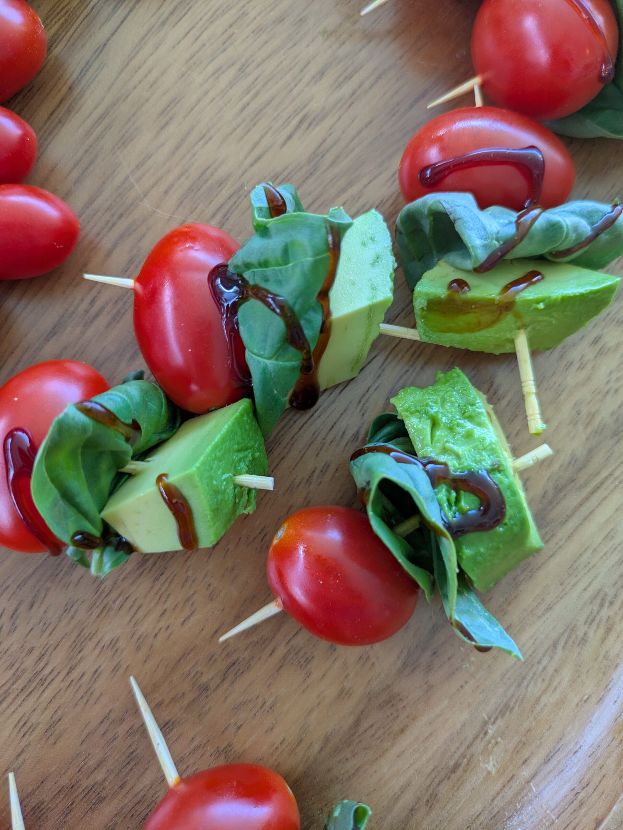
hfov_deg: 54.9
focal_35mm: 25
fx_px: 600
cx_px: 312
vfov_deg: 69.4
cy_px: 415
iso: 121
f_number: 1.89
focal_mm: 5.43
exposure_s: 1/120
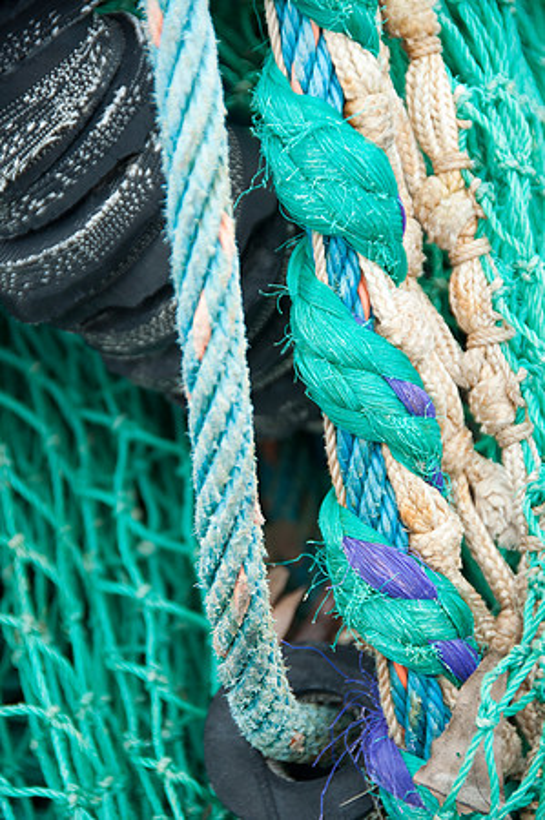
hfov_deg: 5.4
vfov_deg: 8.1
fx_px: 5804
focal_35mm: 255
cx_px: 272
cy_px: 410
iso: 200
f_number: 5.6
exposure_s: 1/200
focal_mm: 170
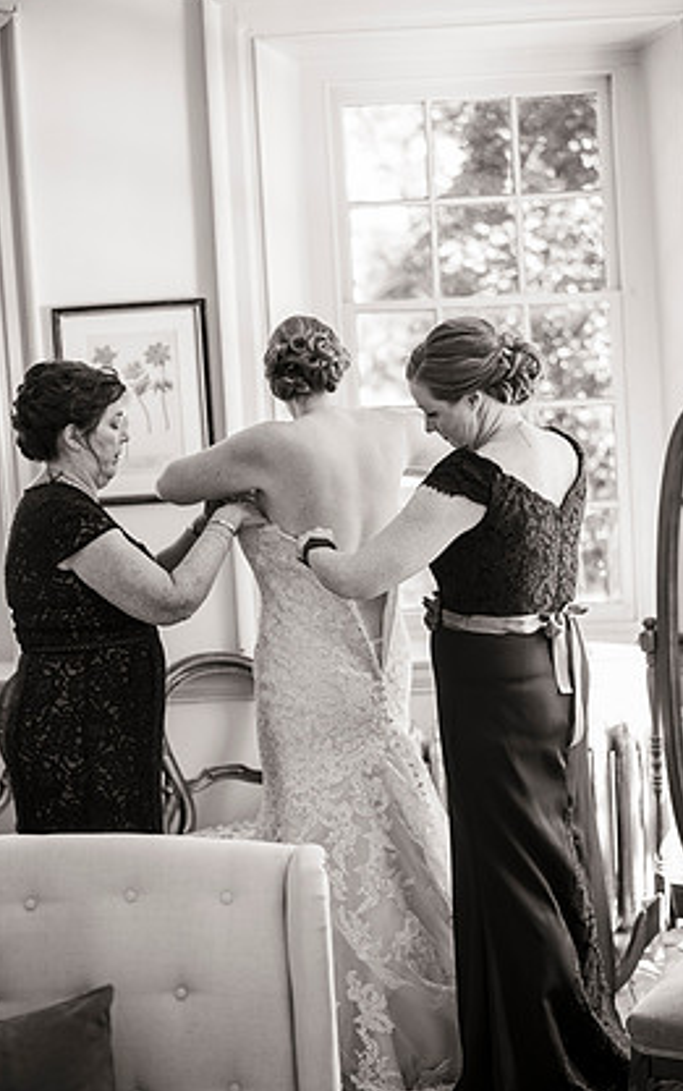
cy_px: 534
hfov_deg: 23.6
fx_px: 1636
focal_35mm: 55
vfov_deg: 36.9
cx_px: 311
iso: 640
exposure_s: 1/500
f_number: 2.2
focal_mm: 50
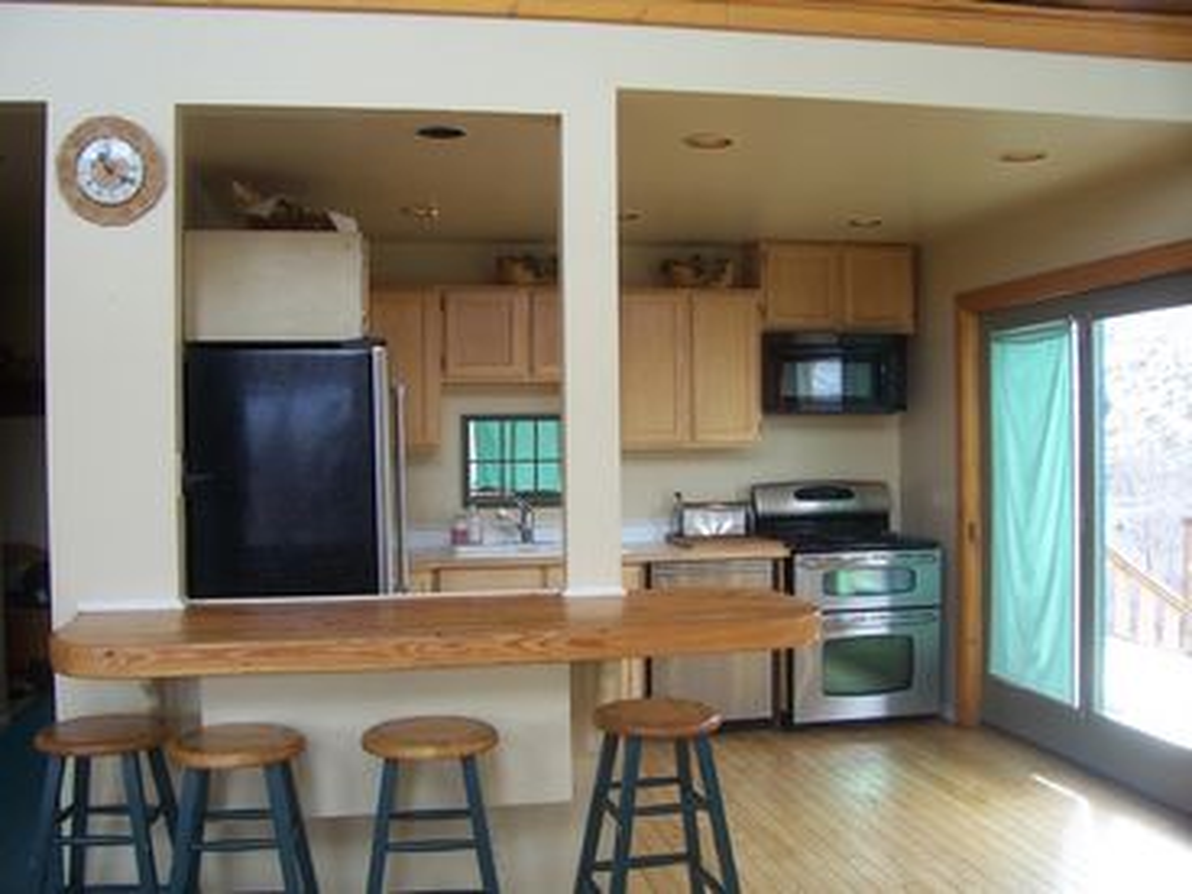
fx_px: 1171
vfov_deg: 41.8
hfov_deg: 54.0
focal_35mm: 34
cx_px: 596
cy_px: 447
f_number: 2.7
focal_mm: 5.6
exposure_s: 1/90
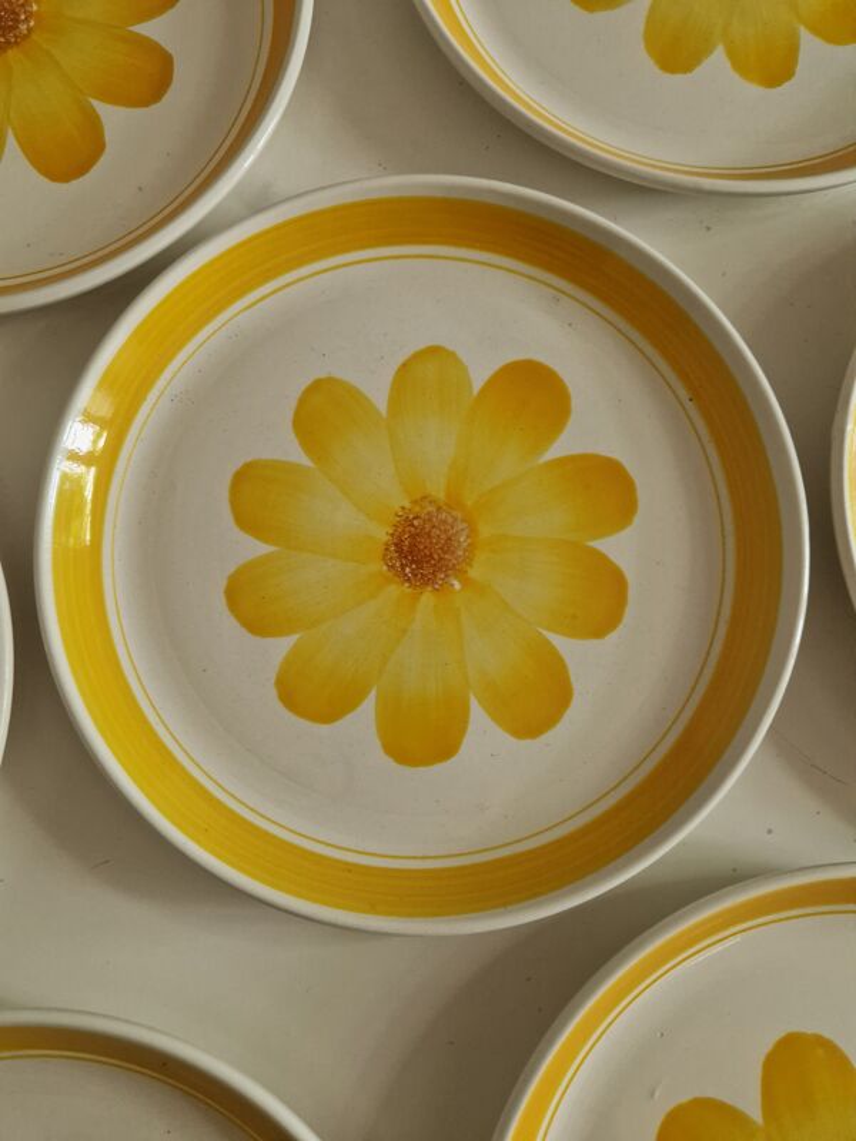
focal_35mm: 23
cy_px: 570
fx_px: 758
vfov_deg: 73.9
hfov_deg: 58.9
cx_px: 428
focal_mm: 5.4
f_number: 1.8
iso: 160
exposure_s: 1/100
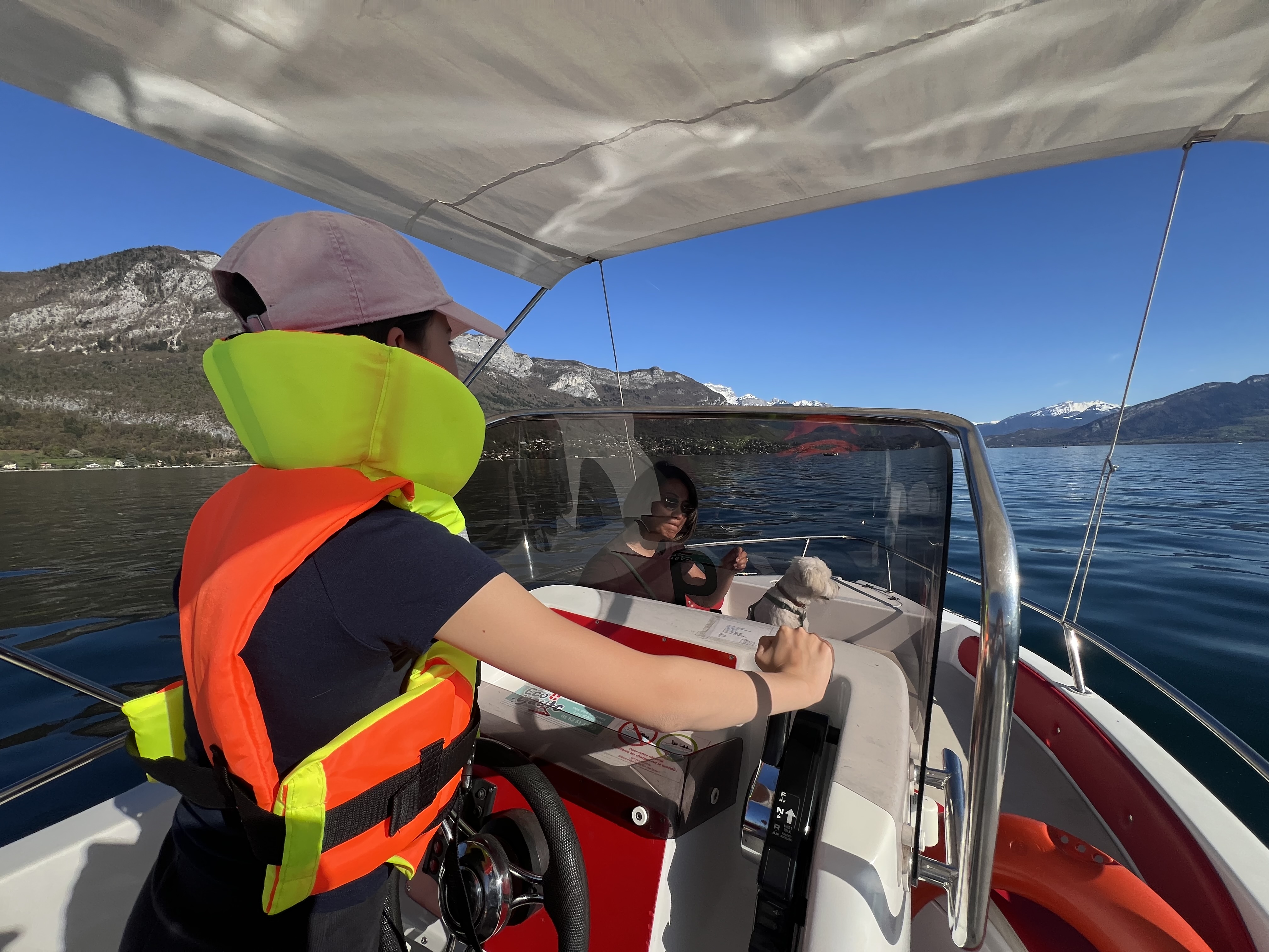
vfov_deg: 89.9
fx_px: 477
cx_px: 634
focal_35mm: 13
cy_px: 476
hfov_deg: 106.2
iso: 32
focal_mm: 1.57
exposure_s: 1/1508
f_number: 1.8
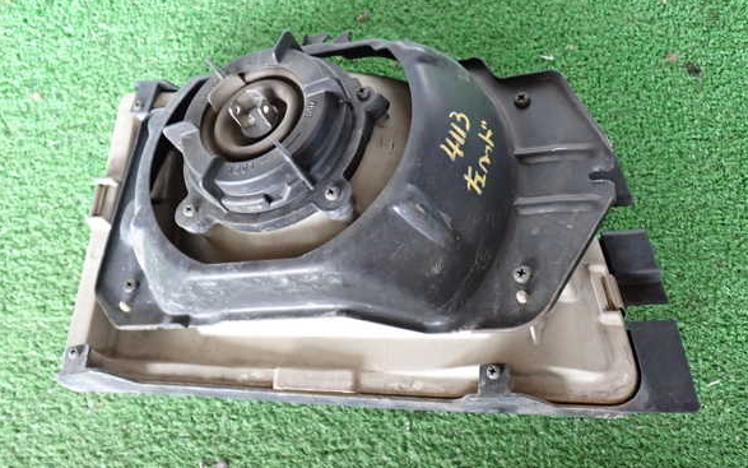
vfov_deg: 32.8
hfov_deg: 50.4
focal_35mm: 39
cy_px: 221
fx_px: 795
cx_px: 378
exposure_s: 1/40
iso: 640
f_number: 2.5
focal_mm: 6.37
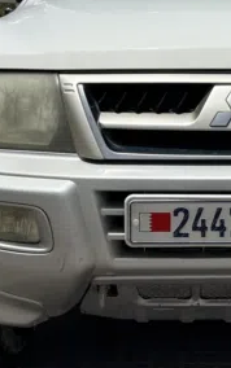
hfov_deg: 20.4
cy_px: 113
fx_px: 623
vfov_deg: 32.6
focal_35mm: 62
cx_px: 221
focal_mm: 5.7
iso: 50
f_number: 1.5
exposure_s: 1/9434
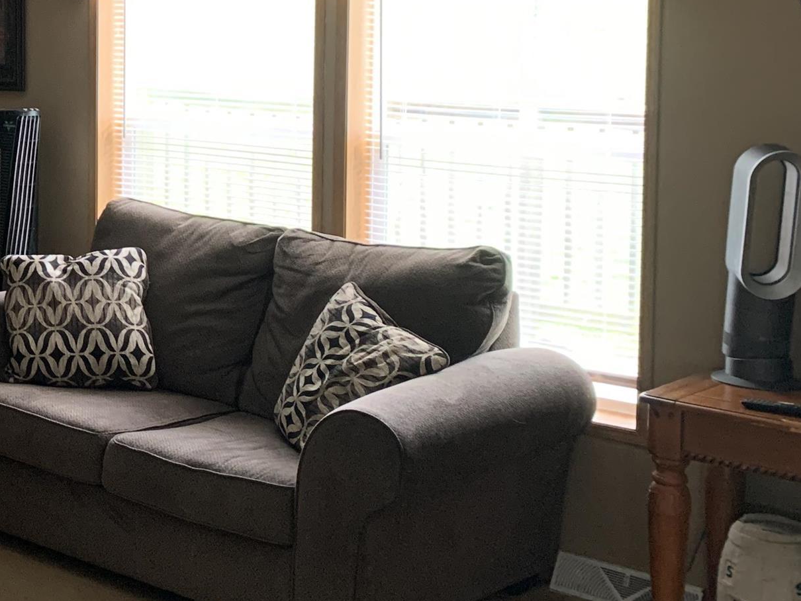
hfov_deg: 26.3
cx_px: -150
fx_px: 1528
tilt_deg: -3.2
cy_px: 121
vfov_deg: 22.0
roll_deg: -0.5
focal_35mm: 66
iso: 400
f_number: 1.8
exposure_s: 1/58
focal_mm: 4.25
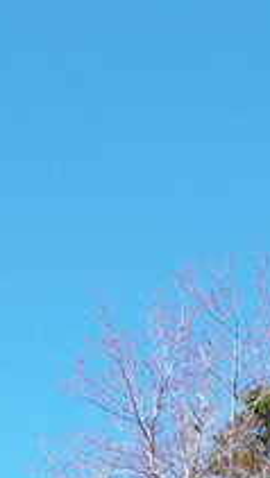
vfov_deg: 14.7
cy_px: 868
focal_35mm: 127
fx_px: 1613
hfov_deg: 9.4
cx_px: 374
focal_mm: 6.72
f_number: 1.7
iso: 120
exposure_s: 1/1500
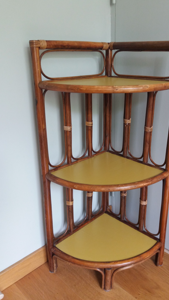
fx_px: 247
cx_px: 109
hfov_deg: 37.5
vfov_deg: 62.6
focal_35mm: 31
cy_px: 151
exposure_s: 1/33
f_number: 1.9
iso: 125
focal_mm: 3.7
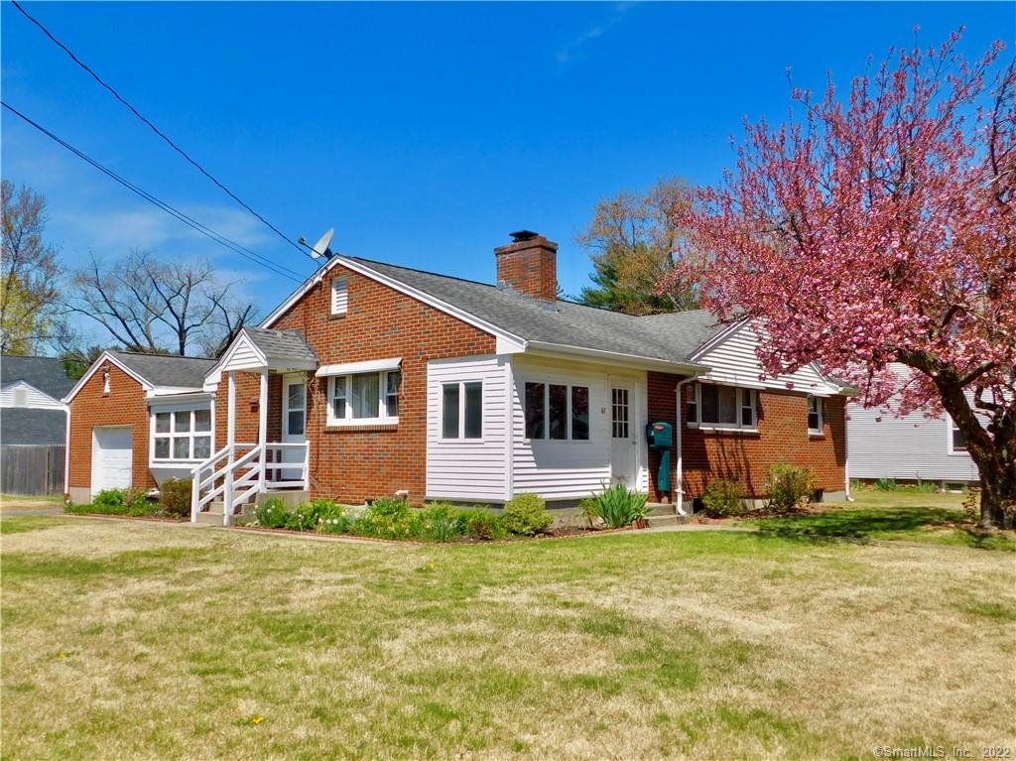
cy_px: 380
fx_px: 880
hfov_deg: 60.0
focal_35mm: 30
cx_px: 508
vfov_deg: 46.8
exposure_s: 1/1250
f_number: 3.2
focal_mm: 5.3
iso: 125
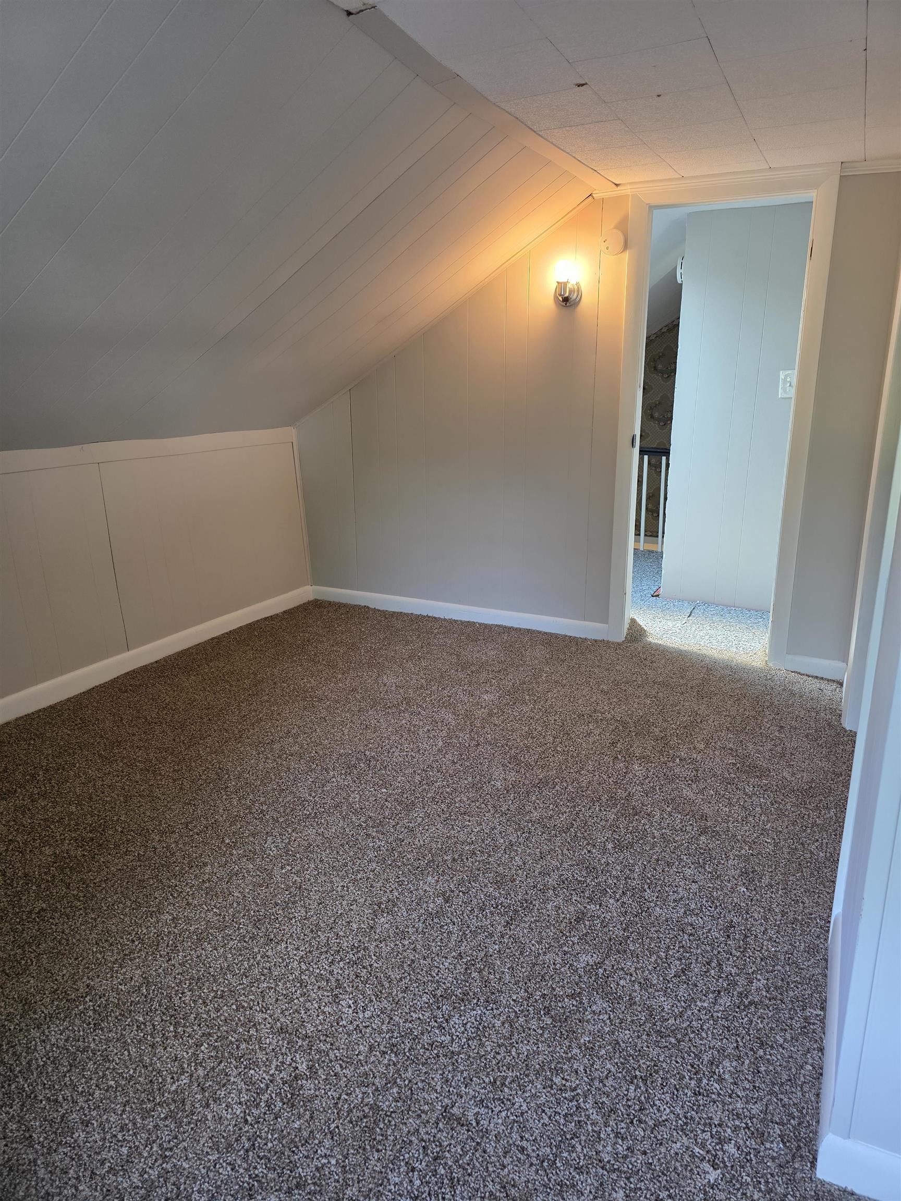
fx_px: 798
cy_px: 600
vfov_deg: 73.9
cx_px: 450
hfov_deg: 58.9
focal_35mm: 23
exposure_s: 1/120
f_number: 1.7
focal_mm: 6.3
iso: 250
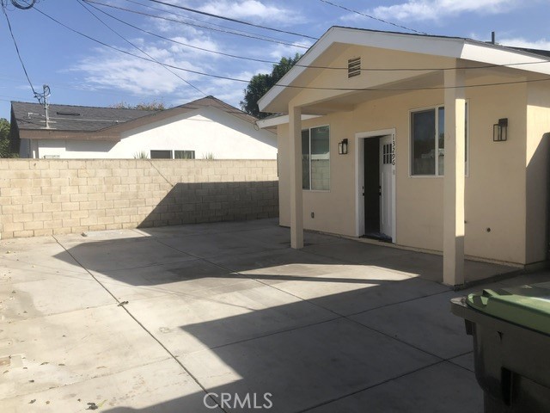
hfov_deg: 63.4
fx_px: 445
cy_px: 206
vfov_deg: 49.7
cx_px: 275
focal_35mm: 28
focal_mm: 4
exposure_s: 1/2315
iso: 20
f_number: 1.8
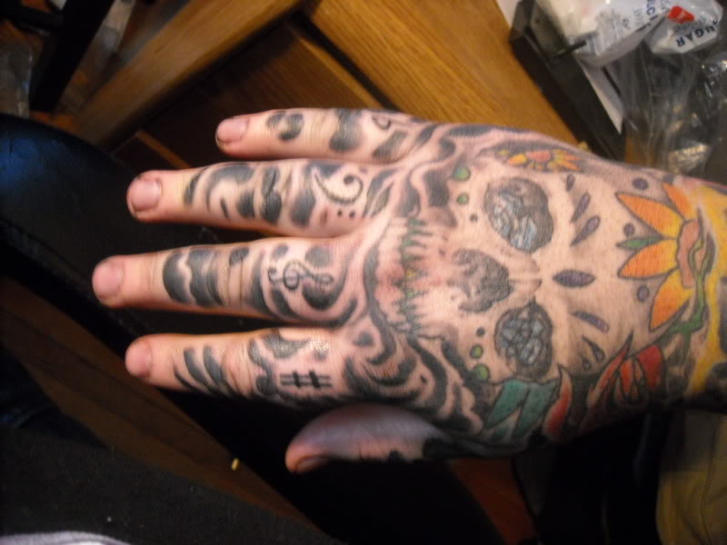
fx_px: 735
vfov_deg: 40.7
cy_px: 272
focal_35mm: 35
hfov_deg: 52.6
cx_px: 364
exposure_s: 1/8
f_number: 2.8
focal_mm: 5.7
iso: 436
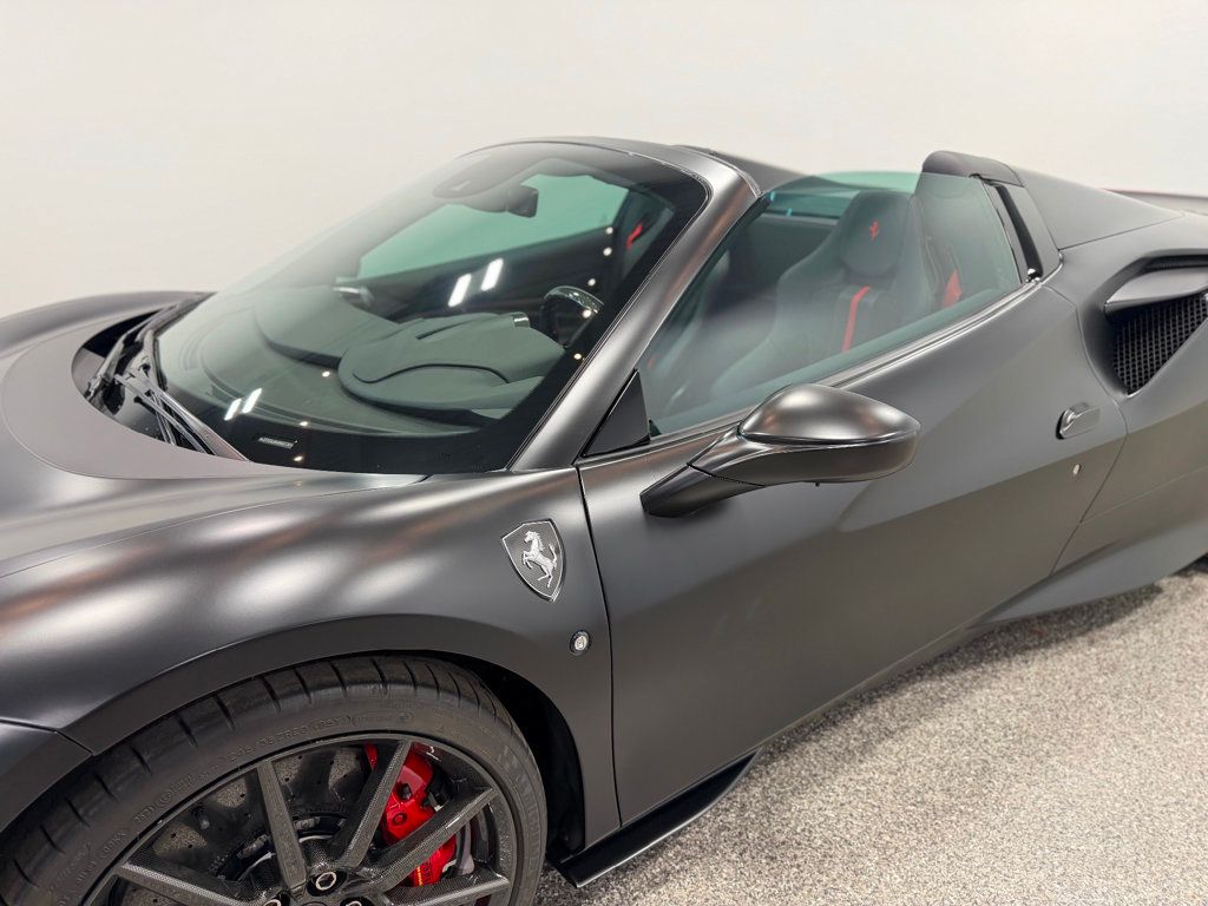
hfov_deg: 71.6
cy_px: 453
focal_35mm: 24
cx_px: 604
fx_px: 838
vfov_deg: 56.8
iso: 200
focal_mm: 6.76
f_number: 1.78
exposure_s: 1/120
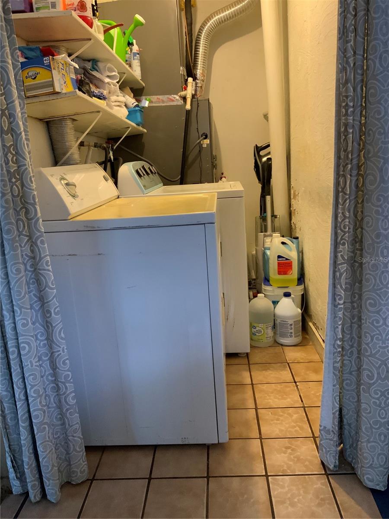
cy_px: 260
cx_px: 194
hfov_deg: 48.2
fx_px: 435
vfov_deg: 61.7
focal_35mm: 29
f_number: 1.8
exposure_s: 1/40
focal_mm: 3
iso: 250
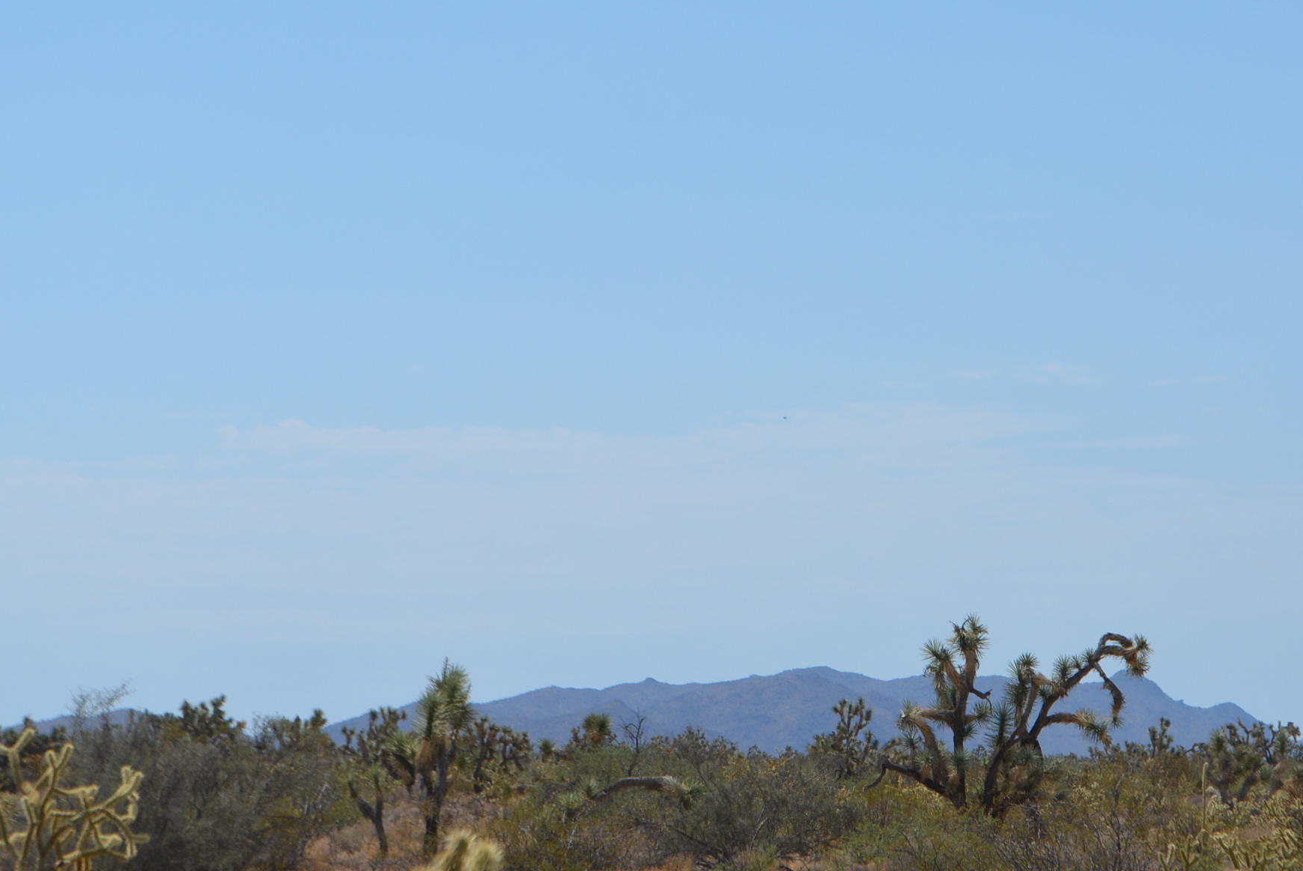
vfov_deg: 9.7
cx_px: 880
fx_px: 5138
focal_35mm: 142
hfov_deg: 14.4
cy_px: 583
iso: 400
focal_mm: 55
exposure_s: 1/2000
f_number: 8
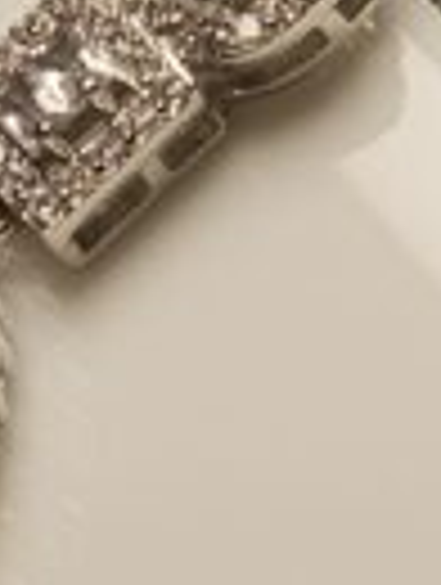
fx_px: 2912
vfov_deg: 11.4
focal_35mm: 172
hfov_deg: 8.5
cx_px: -130
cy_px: 92
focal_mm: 3.98
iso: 50
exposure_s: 1/168
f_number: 1.8
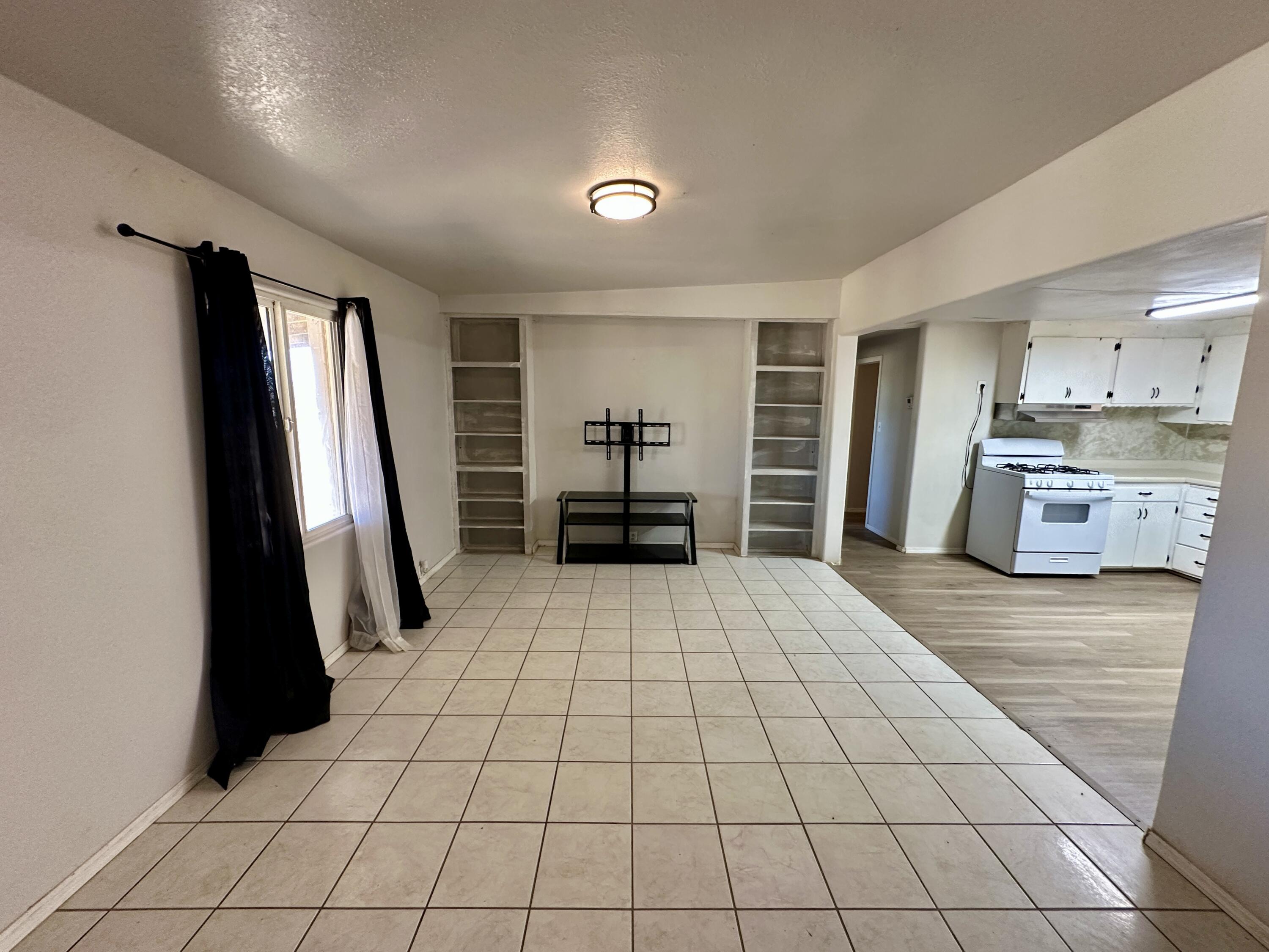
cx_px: 634
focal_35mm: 14
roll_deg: -1.7
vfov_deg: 85.7
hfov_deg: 102.1
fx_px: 513
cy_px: 476
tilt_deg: -8.0
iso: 250
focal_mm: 2.22
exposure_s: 1/120
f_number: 2.2
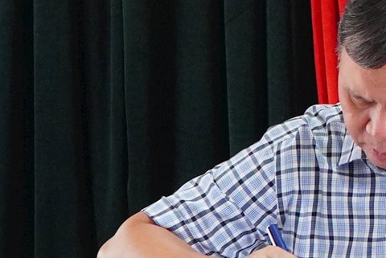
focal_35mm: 174
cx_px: 591
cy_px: -81
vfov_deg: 7.8
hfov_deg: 11.3
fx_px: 1867
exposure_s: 1/200
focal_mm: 29
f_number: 6.3
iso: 5000
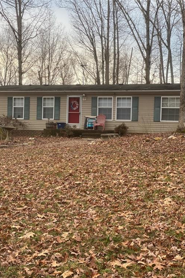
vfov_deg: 36.3
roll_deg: -1.7
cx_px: 84
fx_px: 424
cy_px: 141
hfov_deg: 24.6
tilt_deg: -0.9
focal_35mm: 55
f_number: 2
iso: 20
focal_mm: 6
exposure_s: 1/122
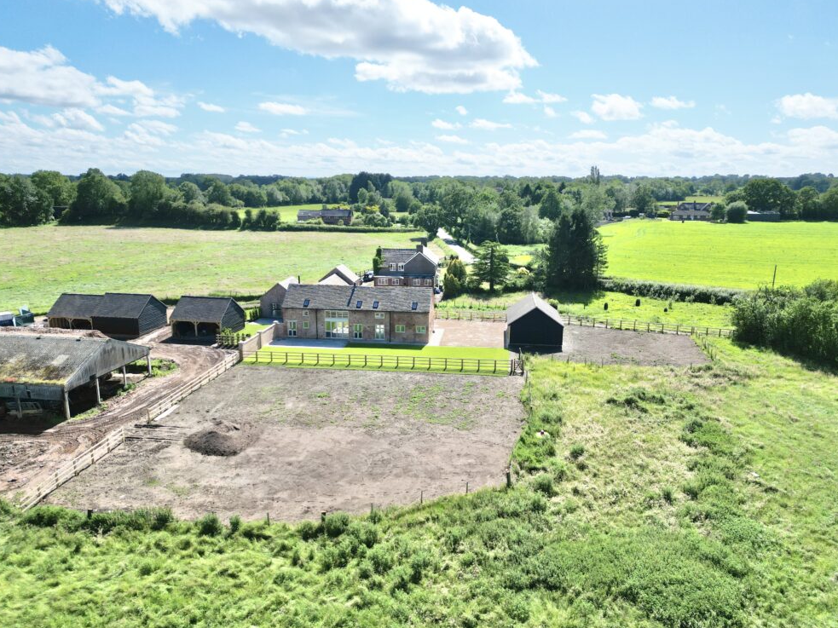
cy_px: 319
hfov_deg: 69.4
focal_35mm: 25
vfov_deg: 54.9
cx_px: 425
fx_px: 605
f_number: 1.7
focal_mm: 6.72
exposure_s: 1/4000
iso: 130
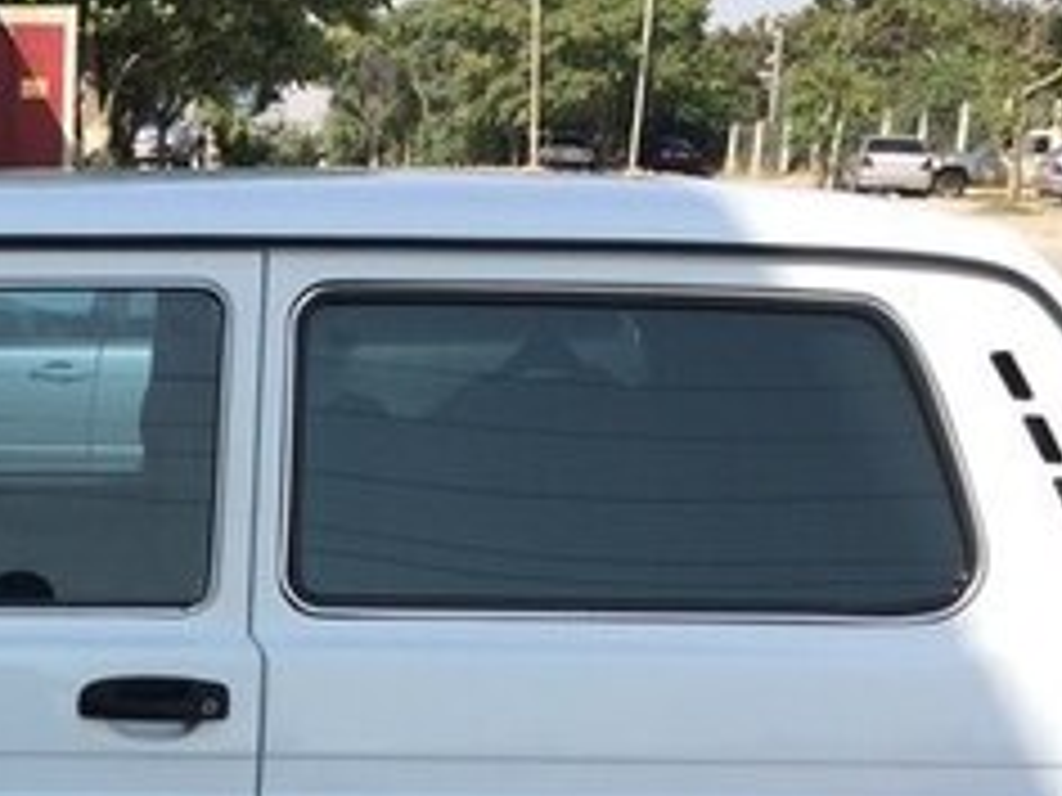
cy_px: 893
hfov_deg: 22.9
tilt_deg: -16.7
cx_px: -63
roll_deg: +0.0
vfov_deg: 17.5
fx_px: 2485
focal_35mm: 81
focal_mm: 4.15
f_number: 2.2
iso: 32
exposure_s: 1/1368
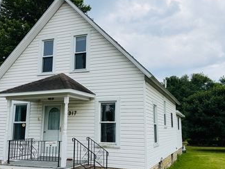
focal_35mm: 37
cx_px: 111
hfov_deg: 50.1
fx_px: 240
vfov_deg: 38.7
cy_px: 87
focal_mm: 6.76
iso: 80
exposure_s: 1/742
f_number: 1.78
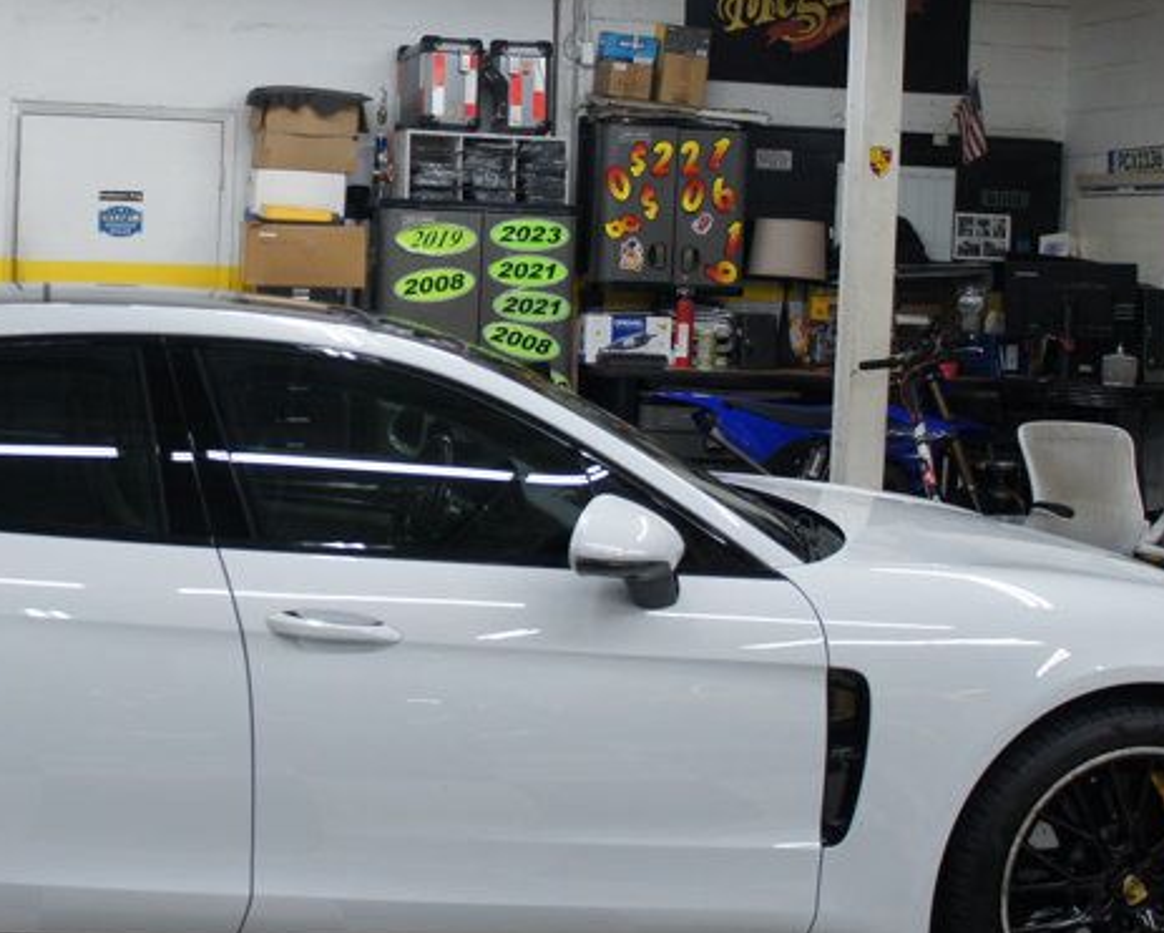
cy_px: 274
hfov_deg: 32.6
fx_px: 1930
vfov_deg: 26.9
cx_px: 226
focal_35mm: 56
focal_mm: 18
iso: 200
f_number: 4
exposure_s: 1/30
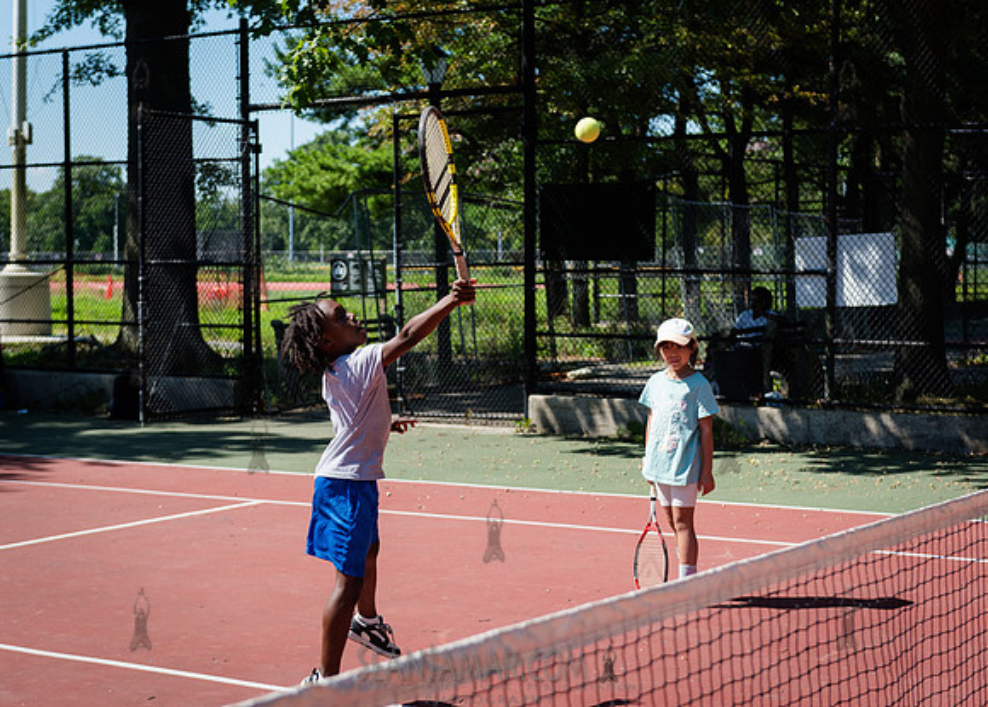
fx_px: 1753
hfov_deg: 31.5
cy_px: 352
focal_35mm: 62
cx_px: 448
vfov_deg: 22.8
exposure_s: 1/1000
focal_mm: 58
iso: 200
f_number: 3.5
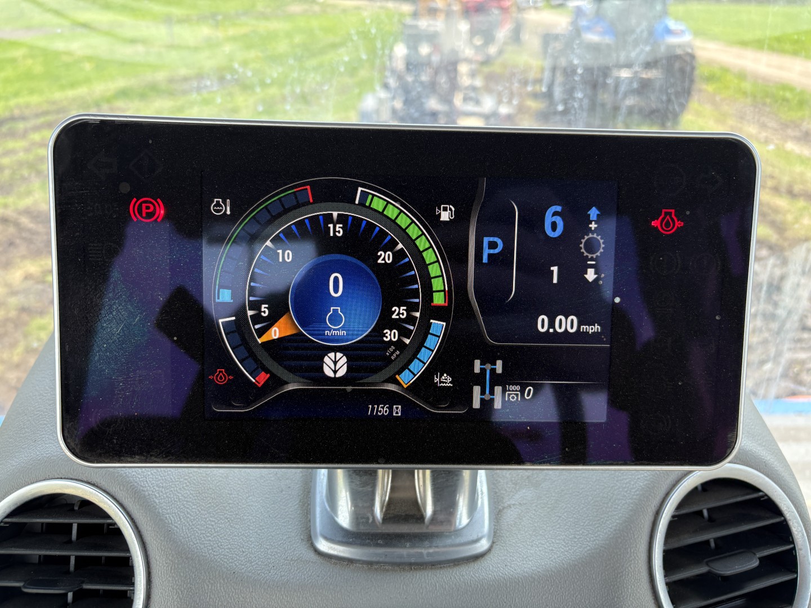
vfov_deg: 53.1
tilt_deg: -27.8
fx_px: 609
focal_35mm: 26
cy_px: 304
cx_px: 406
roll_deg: -0.6
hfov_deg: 67.3
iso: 64
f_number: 1.6
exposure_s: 1/352
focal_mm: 5.96
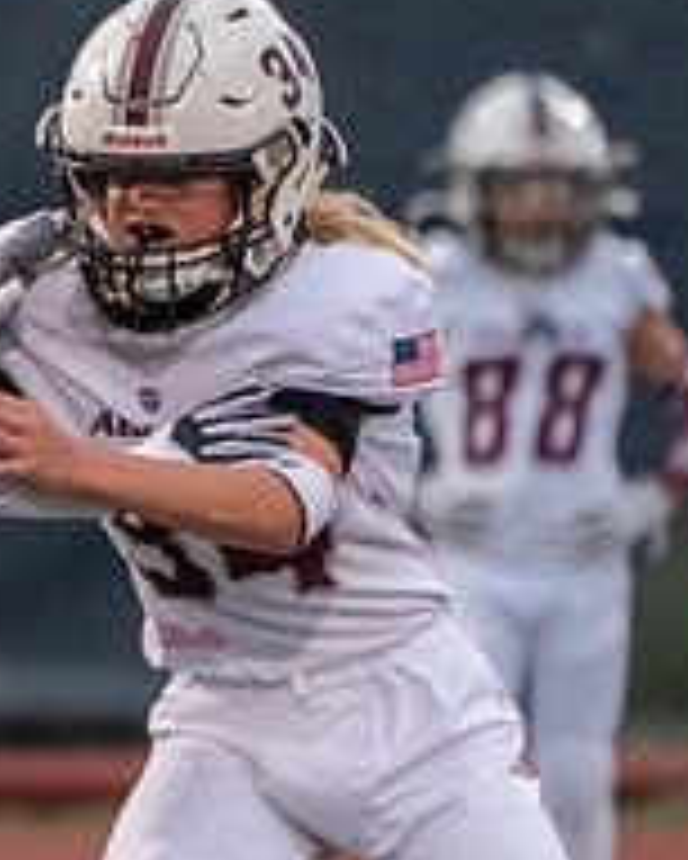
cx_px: -737
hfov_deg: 1.1
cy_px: 239
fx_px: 37258
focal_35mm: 1465
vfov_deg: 1.3
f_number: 5.6
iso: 5000
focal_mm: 330
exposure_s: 1/1000
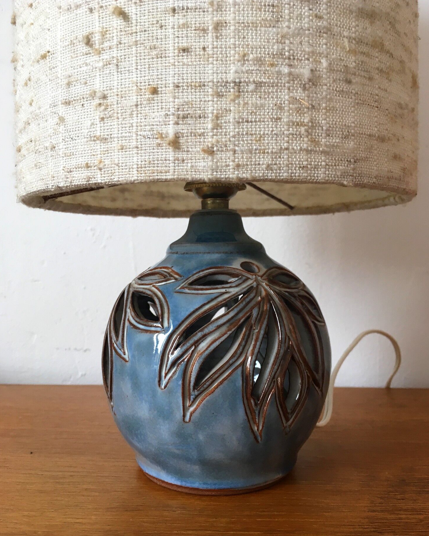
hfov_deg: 47.1
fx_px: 492
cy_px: 274
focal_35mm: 31
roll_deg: +1.6
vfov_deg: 57.2
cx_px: 218
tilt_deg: -1.7
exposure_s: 1/33
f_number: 2.2
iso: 80
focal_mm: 4.15
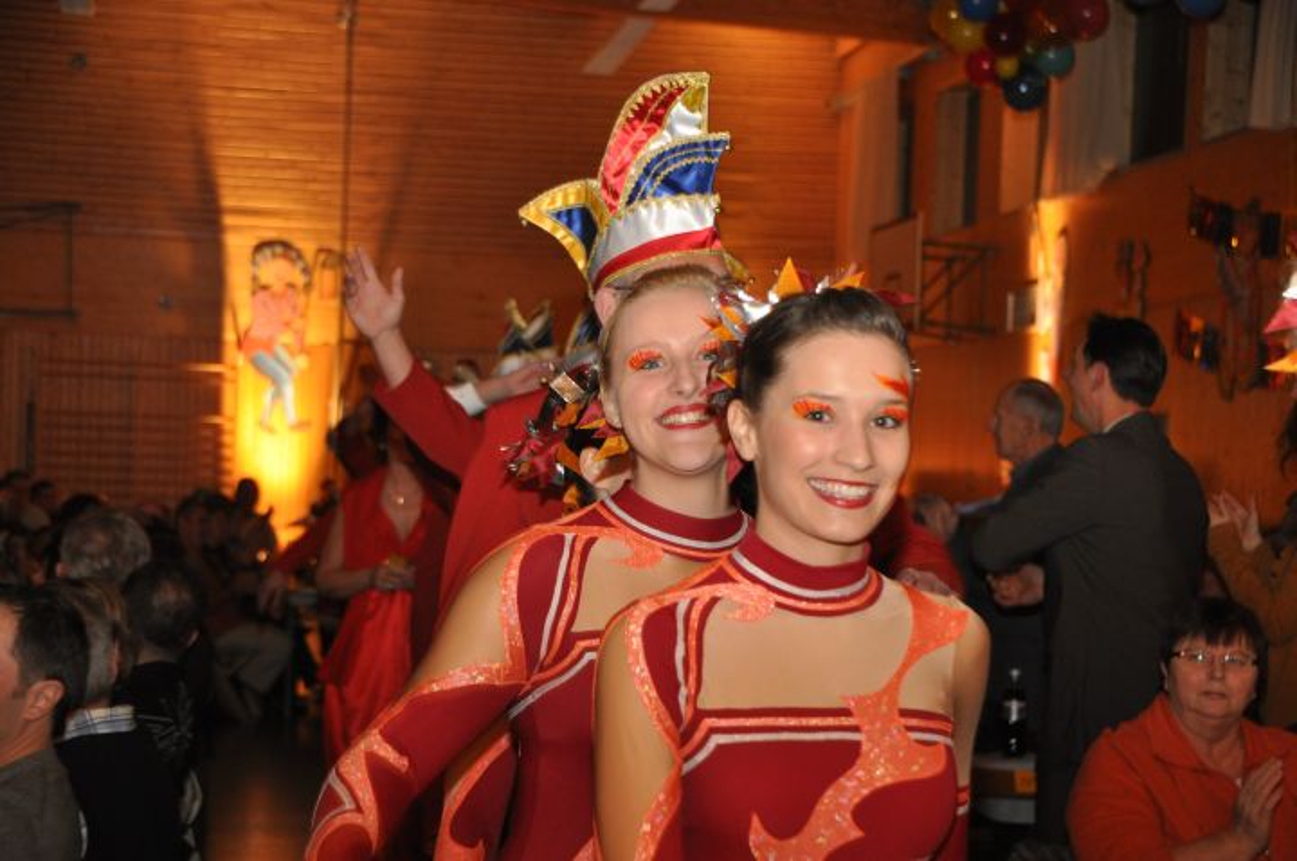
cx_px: 648
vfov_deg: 16.5
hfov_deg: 24.6
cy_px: 430
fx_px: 2968
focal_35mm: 82
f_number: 4.8
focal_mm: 55
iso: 800
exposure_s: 1/60
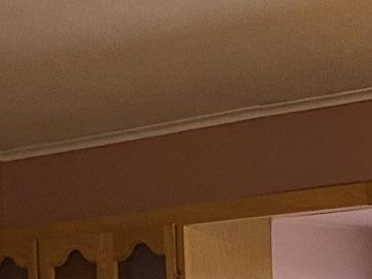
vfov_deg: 9.6
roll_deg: +0.9
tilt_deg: -3.5
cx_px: 914
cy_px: 509
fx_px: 1570
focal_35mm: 146
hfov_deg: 11.2
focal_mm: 4.25
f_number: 1.8
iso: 250
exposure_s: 1/60
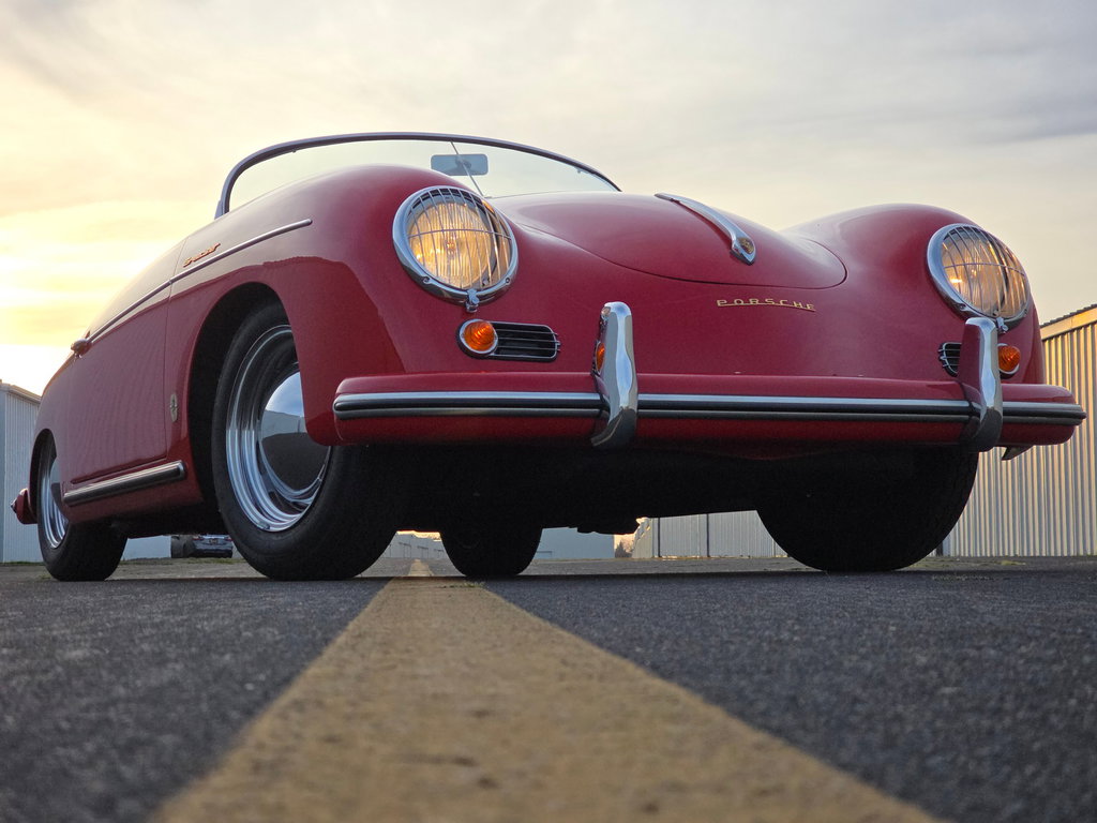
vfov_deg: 21.3
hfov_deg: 28.2
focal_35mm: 69
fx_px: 2187
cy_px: 412
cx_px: 548
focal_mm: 7.9
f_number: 2.4
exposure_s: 1/912
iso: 50
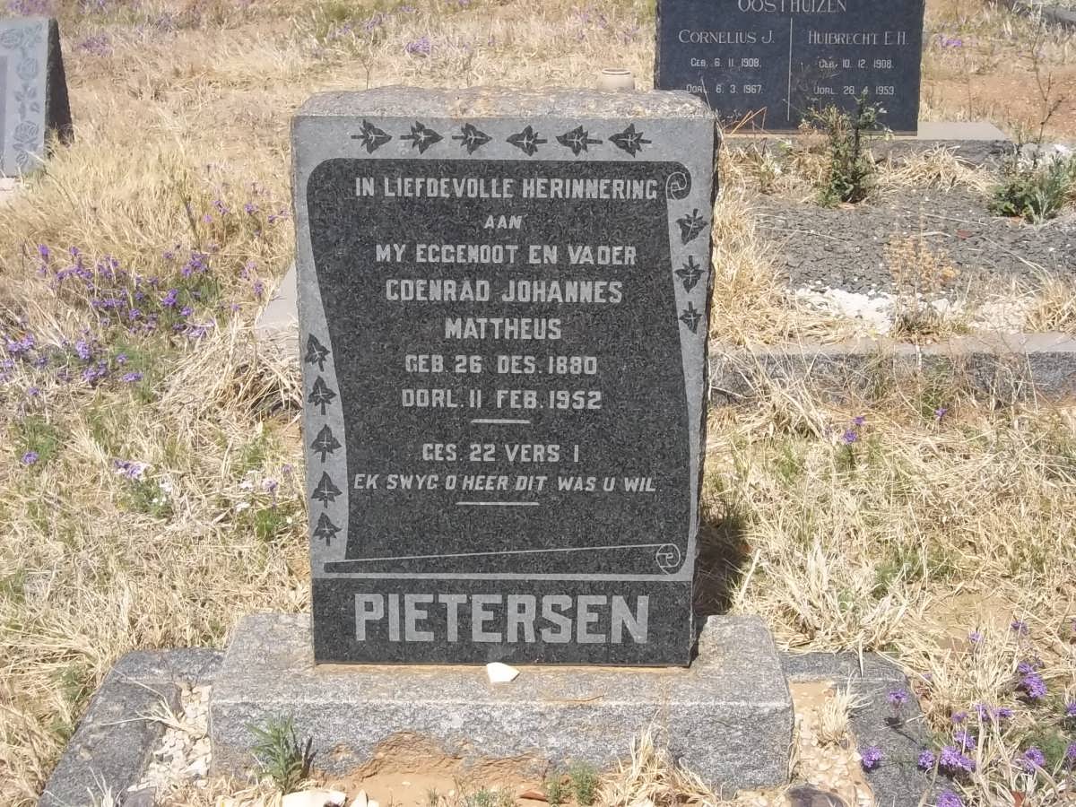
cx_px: 538
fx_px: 1554
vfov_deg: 29.1
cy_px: 404
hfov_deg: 38.2
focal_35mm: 50
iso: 80
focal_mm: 8.8
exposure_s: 1/320
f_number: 7
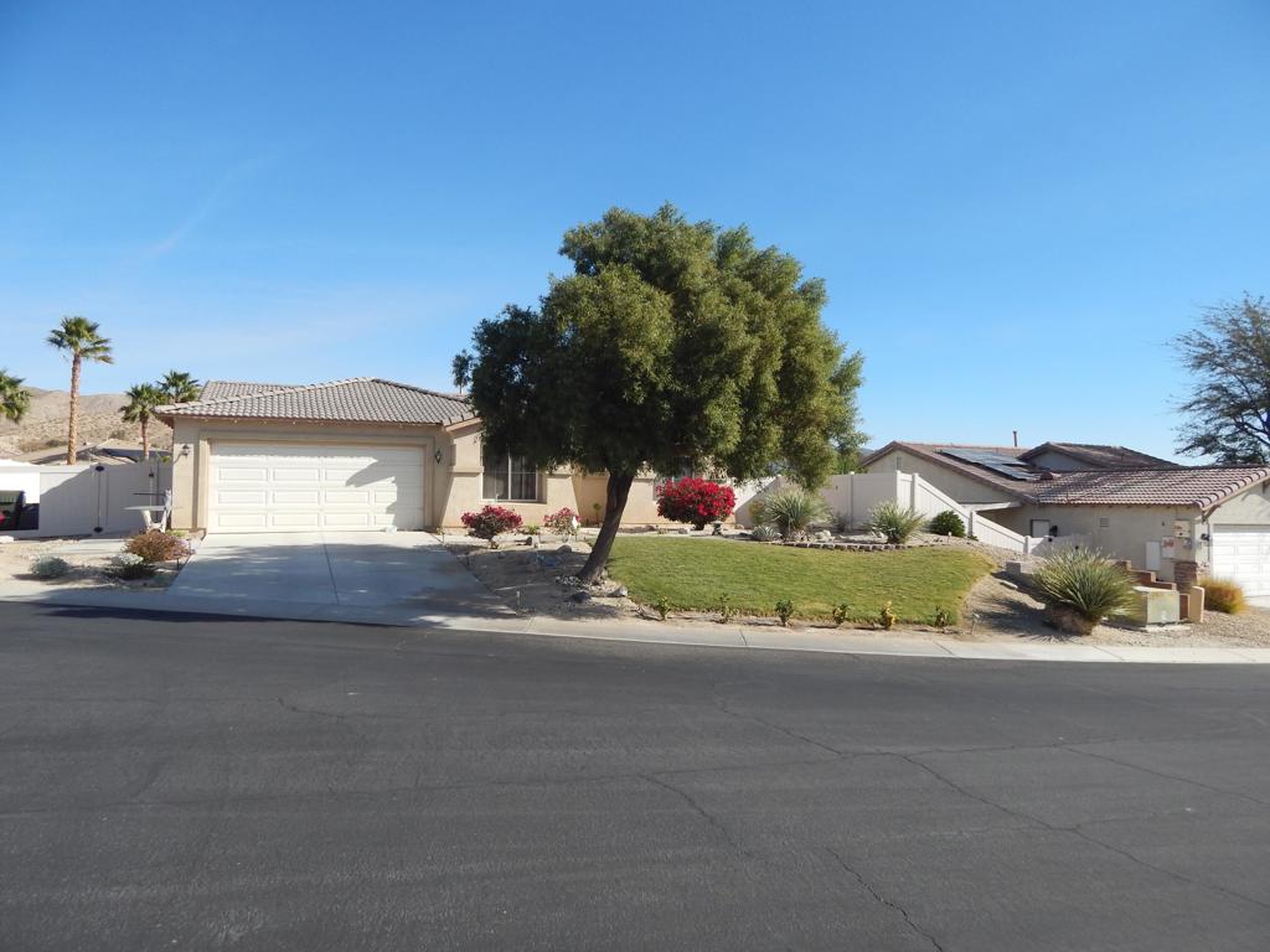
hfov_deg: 73.9
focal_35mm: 23
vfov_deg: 58.9
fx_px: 844
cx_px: 635
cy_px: 476
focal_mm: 4
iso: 125
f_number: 6
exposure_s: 1/400
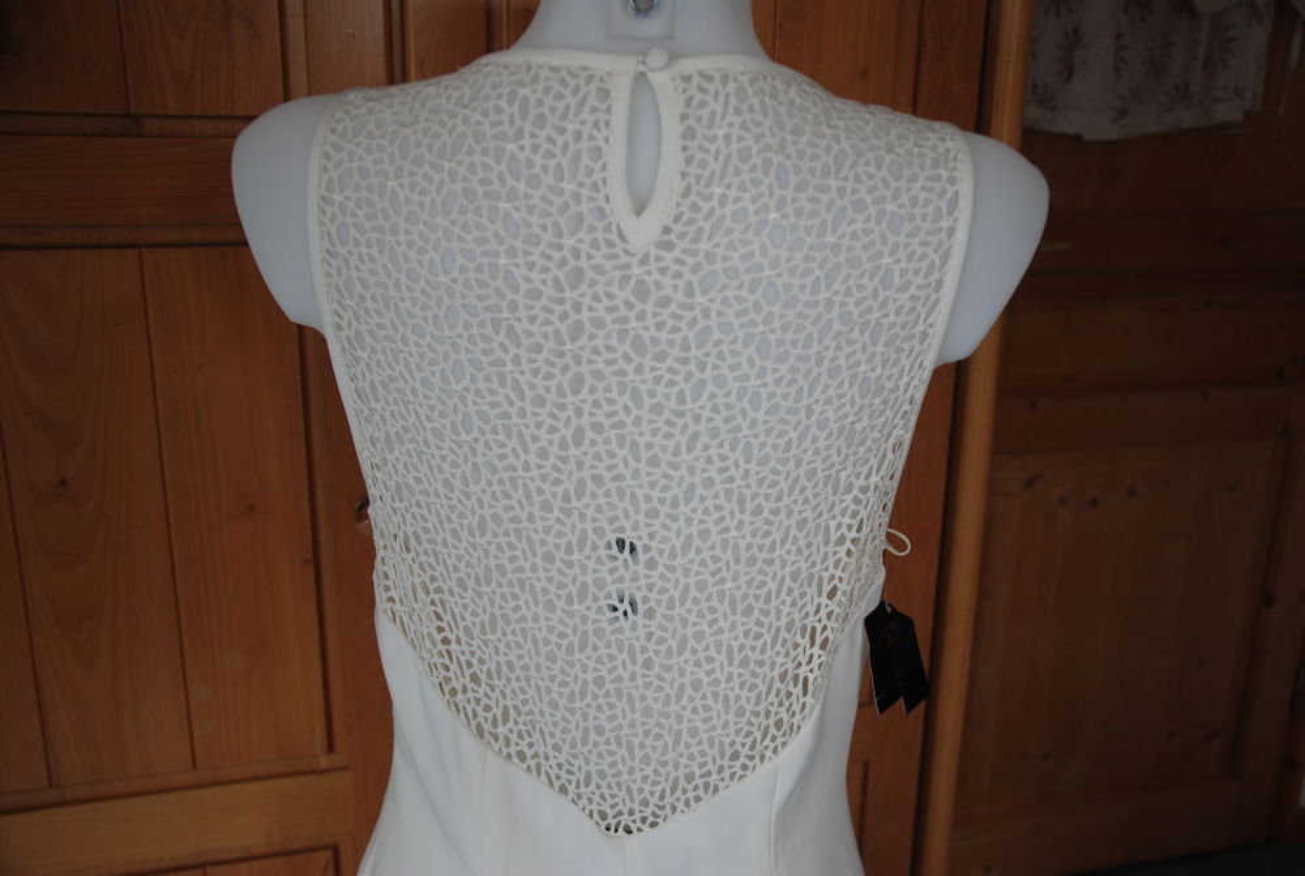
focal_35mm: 38
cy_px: 438
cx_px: 652
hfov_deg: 51.2
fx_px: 1362
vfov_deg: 35.6
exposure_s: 1/60
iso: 200
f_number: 4
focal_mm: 25
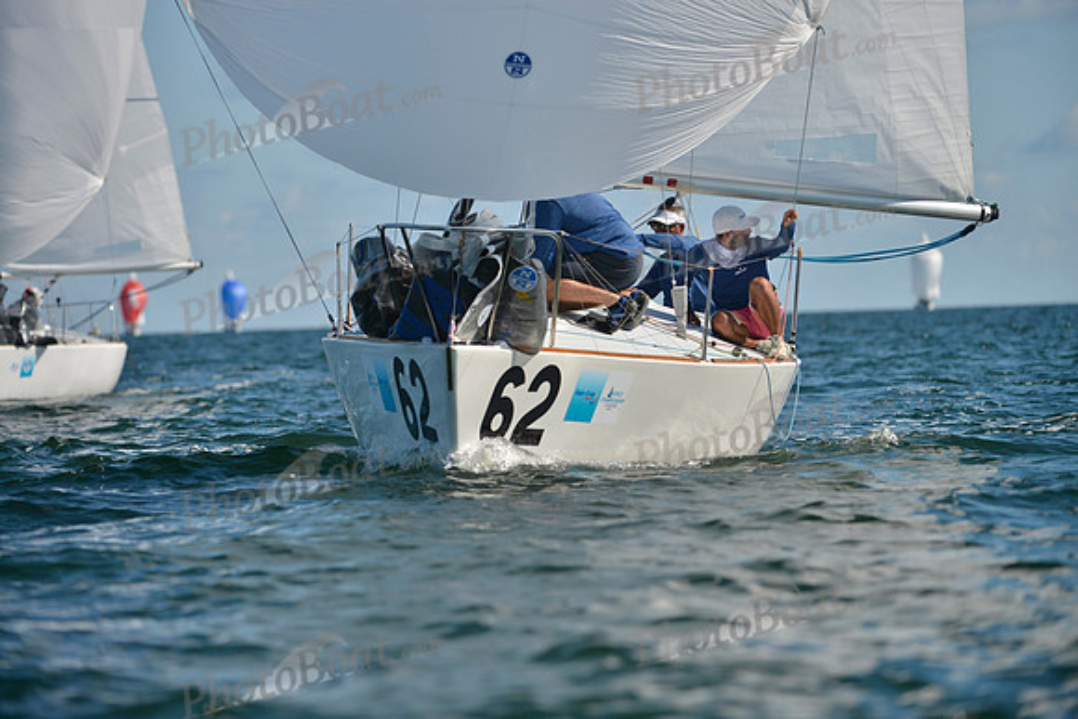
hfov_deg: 9.8
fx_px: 6290
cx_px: 539
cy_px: 360
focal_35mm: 210
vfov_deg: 6.5
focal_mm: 210
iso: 200
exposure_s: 1/2500
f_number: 4.5
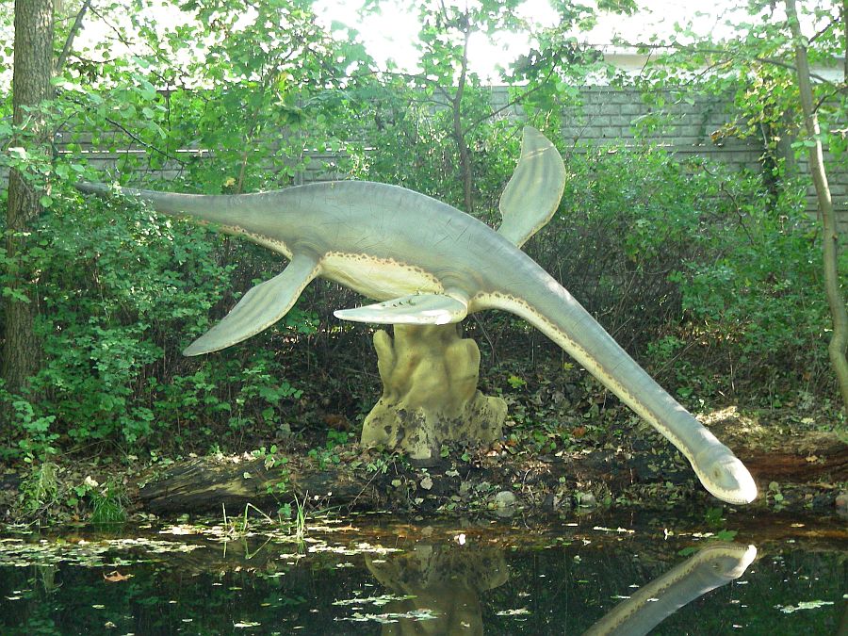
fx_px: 2425
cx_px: 424
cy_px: 318
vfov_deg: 14.9
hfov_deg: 19.8
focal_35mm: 99
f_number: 3.5
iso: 200
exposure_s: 1/15.2
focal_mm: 16.5
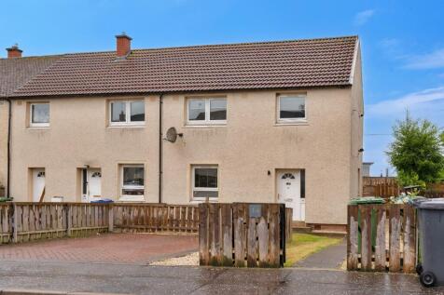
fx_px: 419
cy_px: 148
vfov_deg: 38.9
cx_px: 222
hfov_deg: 55.8
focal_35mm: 34
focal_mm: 34
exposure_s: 1/640
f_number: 5.6
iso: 200
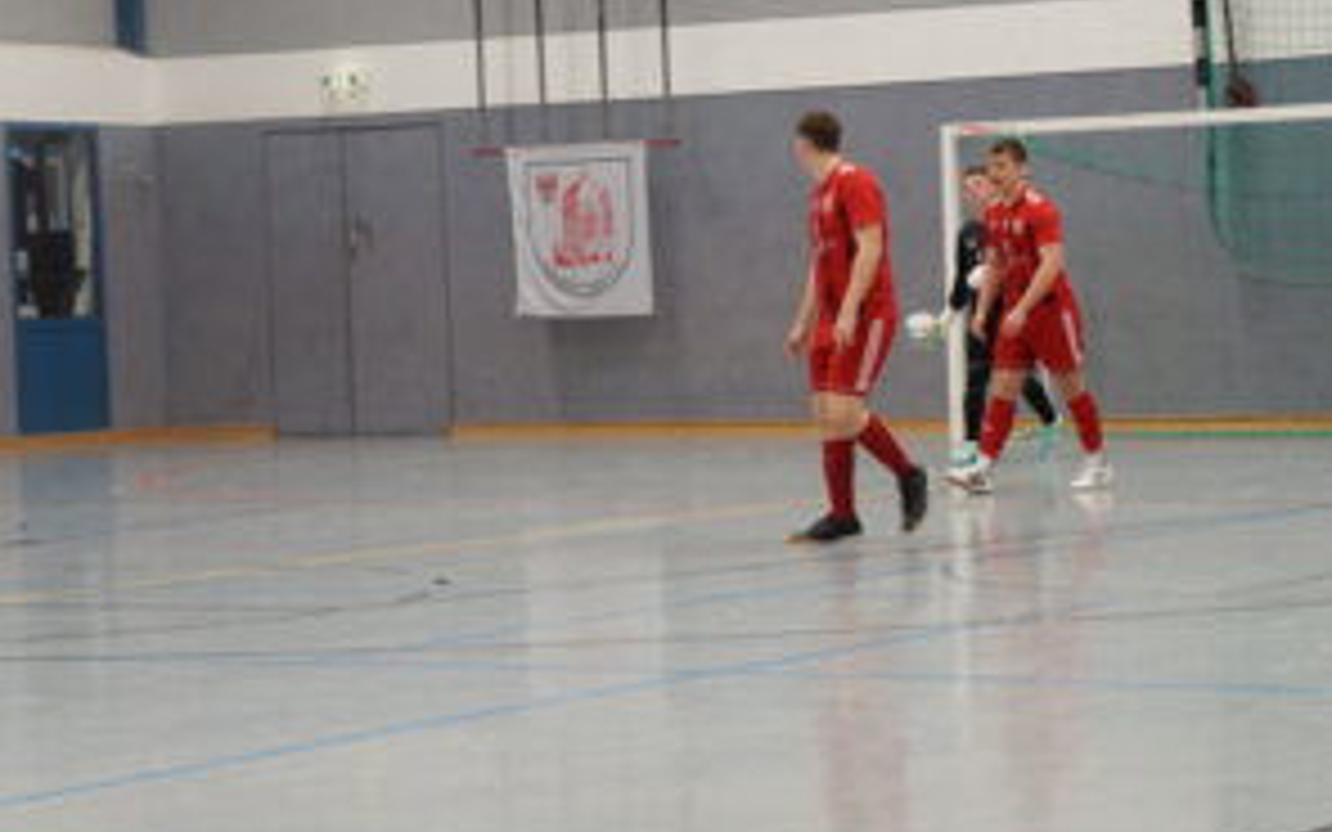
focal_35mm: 114
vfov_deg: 11.5
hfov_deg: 18.3
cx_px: 891
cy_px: 378
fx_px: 4127
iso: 1600
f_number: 5.6
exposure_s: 1/100
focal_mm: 55
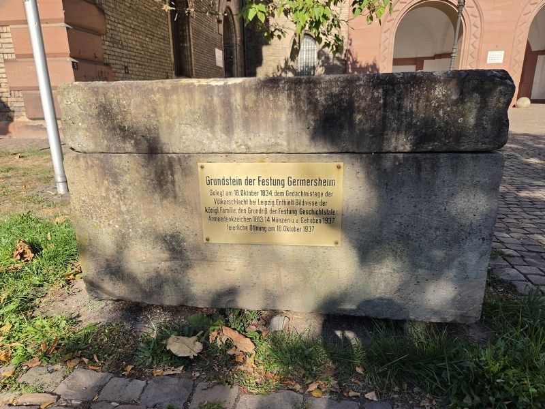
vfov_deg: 58.9
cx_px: 272
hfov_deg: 73.9
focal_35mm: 23
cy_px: 204
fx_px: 362
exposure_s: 1/3151
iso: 80
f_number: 1.8
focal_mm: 5.4
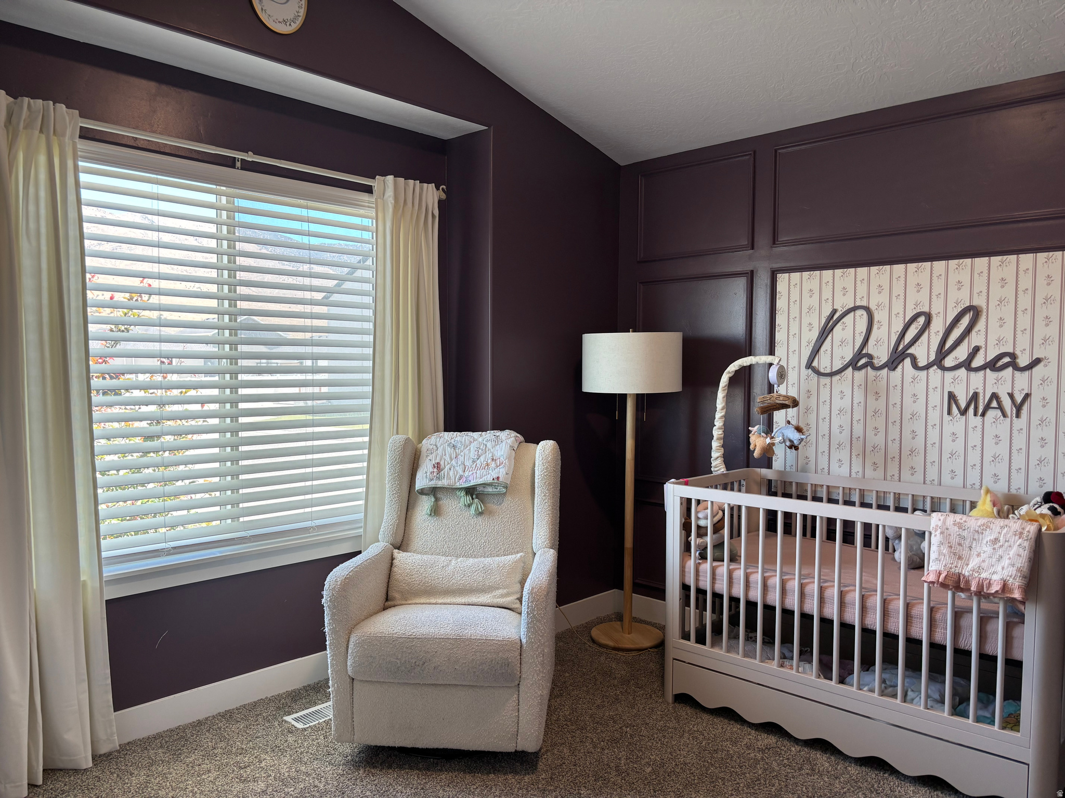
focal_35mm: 26
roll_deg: -0.8
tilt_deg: -2.2
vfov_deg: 53.1
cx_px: 532
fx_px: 800
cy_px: 399
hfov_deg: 67.3
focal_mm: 5.96
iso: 64
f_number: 1.6
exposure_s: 1/120
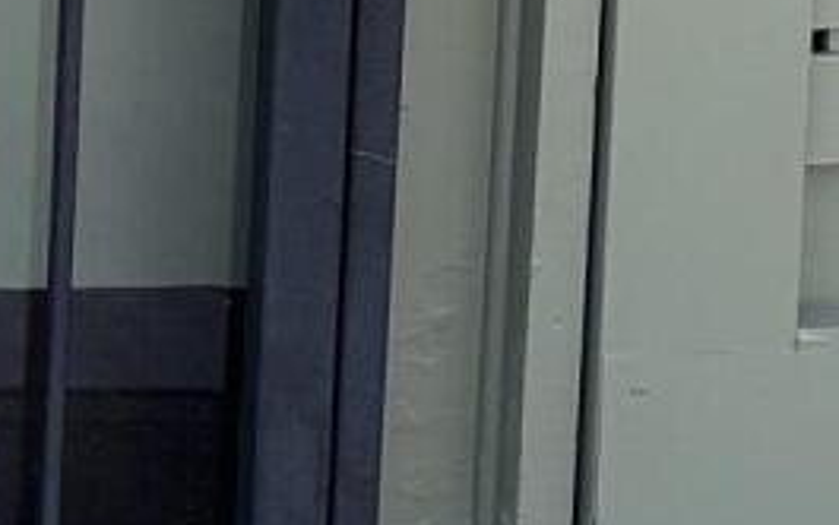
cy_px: -1240
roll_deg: -1.7
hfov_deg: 9.6
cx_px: -655
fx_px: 4759
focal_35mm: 208
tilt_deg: -3.7
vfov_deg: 5.7
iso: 50
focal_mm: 5.96
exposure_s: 1/370
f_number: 1.6
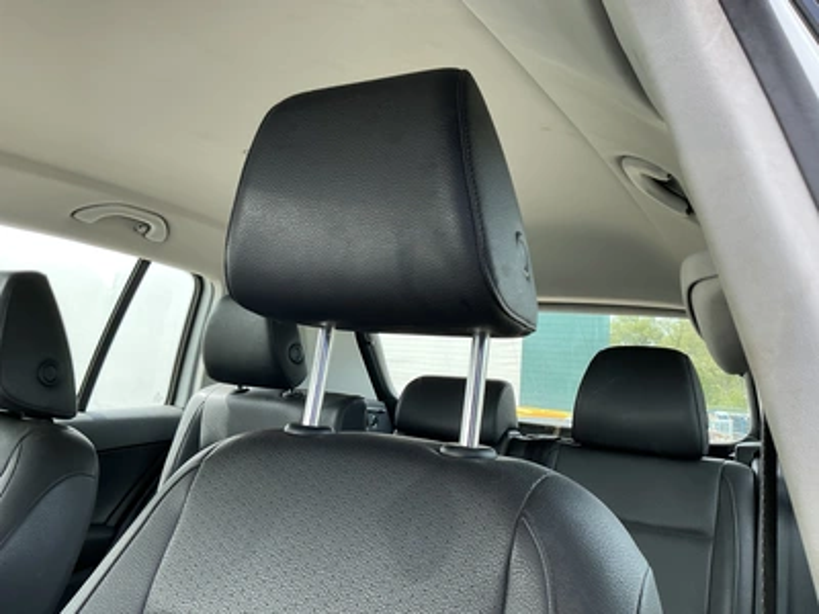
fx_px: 662
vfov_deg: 49.7
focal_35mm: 28
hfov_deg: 63.4
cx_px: 410
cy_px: 307
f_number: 1.8
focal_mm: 3
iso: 25
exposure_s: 1/122
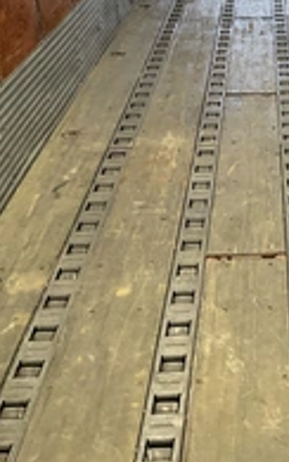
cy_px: 123
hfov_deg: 19.5
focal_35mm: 63
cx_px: 339
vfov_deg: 31.9
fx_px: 793
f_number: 1.8
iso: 64
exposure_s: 1/122
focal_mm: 3
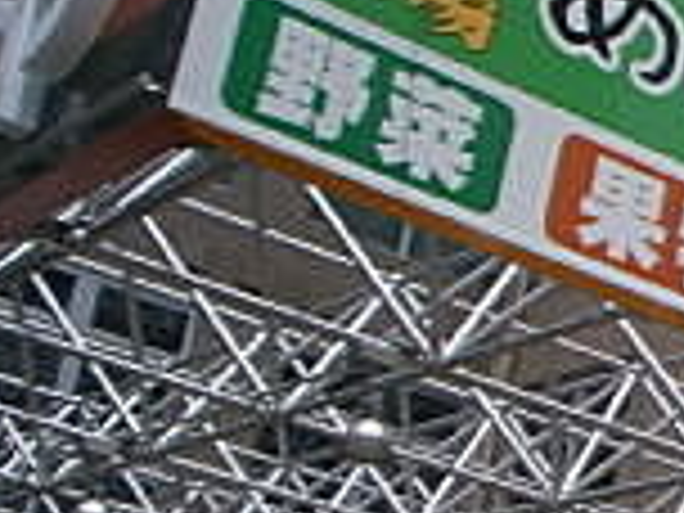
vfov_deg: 9.7
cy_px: 504
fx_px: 3003
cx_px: 1318
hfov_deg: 11.8
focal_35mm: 152
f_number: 3.1
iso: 80
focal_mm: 6.4
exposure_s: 1/1250
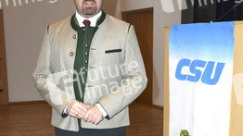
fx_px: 464
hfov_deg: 29.4
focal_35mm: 72
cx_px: 122
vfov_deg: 16.4
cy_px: 130
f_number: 4.5
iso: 640
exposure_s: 1/160
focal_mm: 30
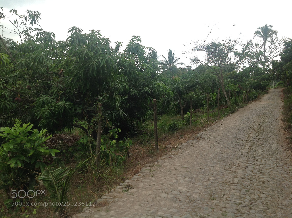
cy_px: 109
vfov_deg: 40.6
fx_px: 295
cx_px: 146
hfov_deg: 52.7
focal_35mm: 35
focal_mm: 4.28
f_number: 2.4
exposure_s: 1/504
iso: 50
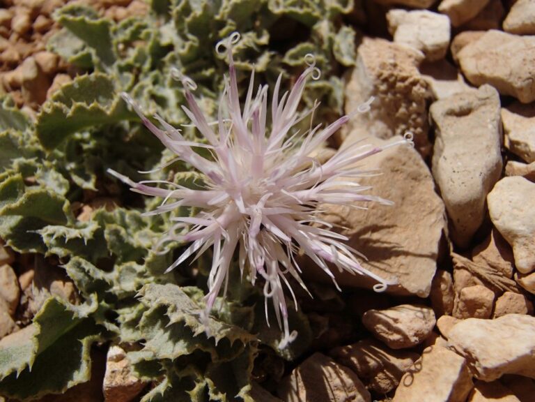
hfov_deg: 50.1
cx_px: 268
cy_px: 201
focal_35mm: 37
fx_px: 572
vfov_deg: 38.7
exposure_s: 1/250
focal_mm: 6.64
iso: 100
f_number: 13
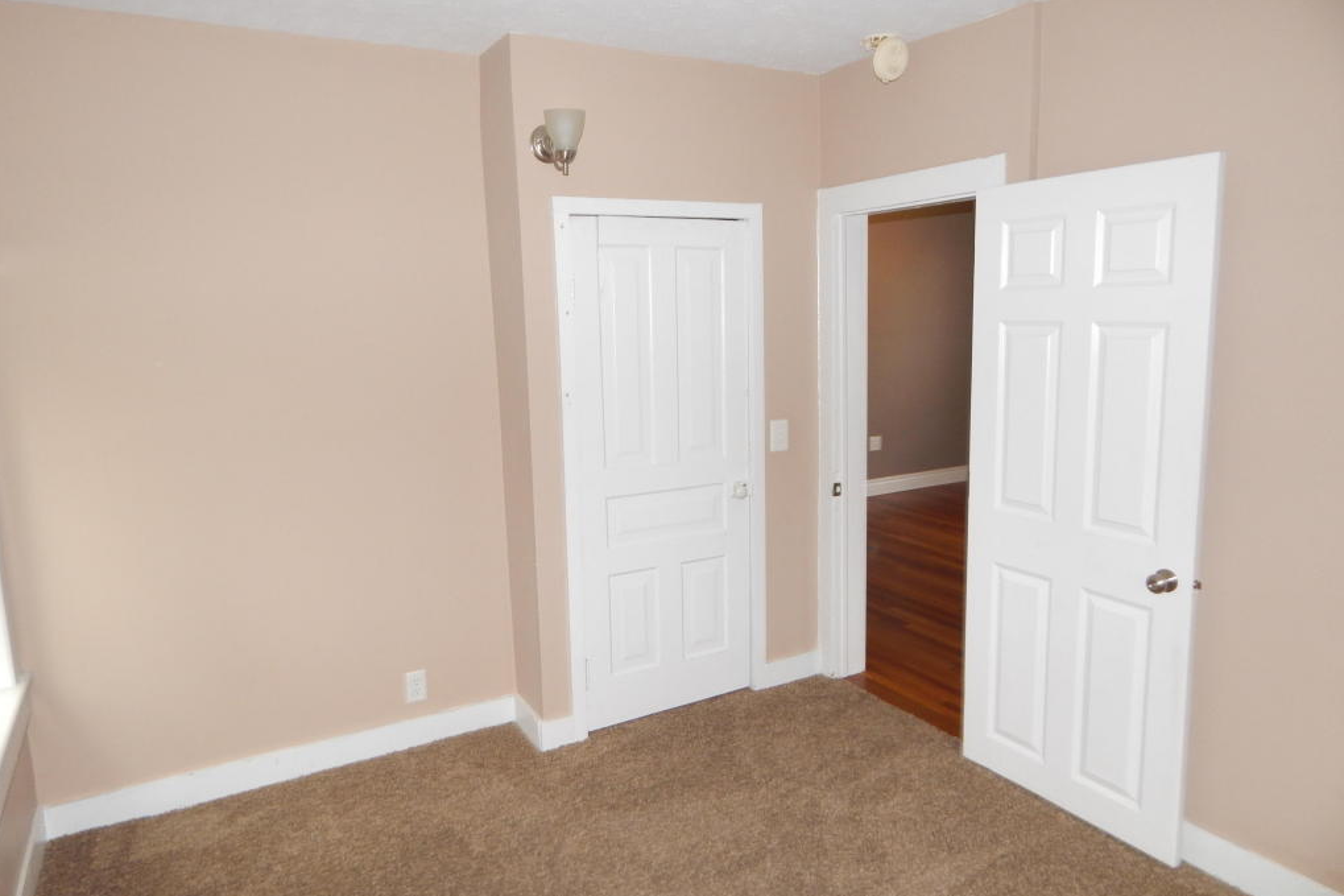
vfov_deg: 55.1
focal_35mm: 23
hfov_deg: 76.1
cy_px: 441
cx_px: 670
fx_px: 858
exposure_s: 1/30
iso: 200
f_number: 3
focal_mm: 4
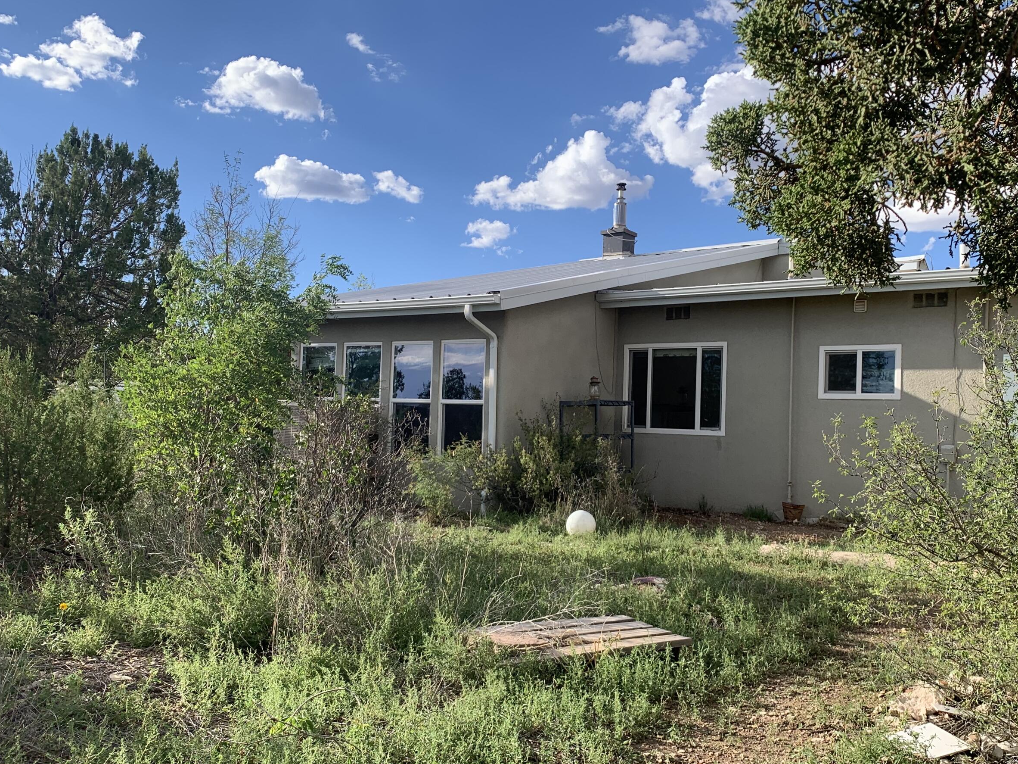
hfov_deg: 55.2
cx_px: 560
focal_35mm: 33
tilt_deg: +1.2
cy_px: 393
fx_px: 970
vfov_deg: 42.9
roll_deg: -2.8
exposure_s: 1/1406
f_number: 1.8
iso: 25
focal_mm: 4.25
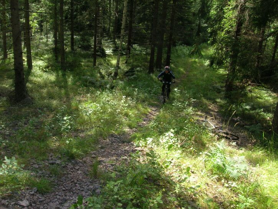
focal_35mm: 34
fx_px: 273
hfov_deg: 53.9
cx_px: 139
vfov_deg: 41.8
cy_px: 104
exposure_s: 1/130
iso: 128
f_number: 4.9
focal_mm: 5.7
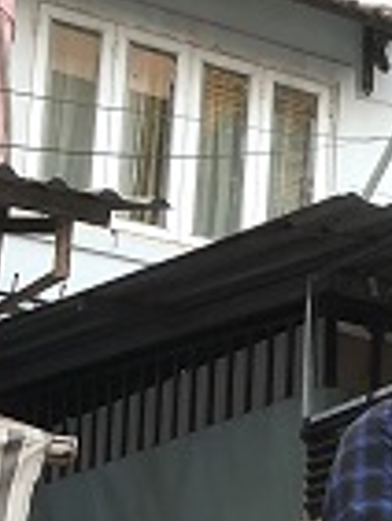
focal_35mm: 132
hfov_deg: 10.2
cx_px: 828
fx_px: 1990
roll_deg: -0.3
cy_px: 539
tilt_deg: +10.9
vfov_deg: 14.6
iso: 32
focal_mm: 3.99
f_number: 1.8
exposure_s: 1/30
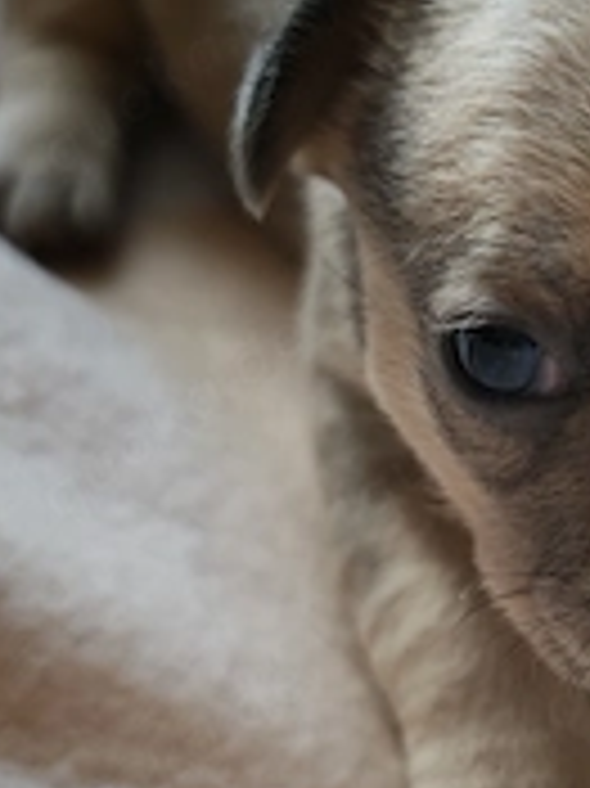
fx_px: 1820
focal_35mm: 80
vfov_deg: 24.4
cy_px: 486
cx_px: 649
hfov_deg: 17.8
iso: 160
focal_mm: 8.71
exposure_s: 1/263
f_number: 1.67
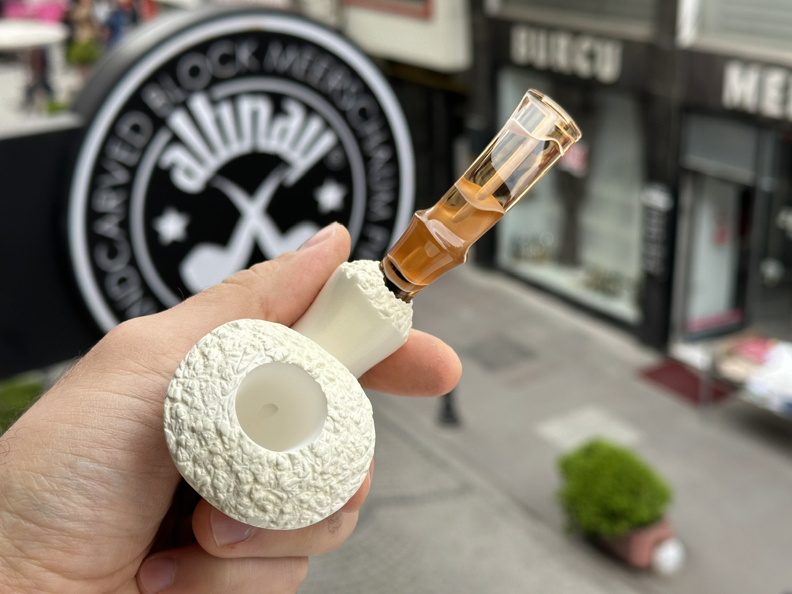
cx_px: 396
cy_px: 297
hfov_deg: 39.7
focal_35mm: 48
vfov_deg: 30.3
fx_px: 1098
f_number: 1.78
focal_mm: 6.86
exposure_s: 1/1157
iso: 64
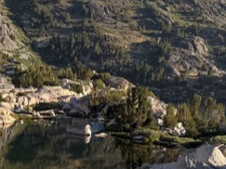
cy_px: 87
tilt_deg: -0.2
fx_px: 659
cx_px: 11
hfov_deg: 19.0
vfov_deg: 14.6
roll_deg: -0.4
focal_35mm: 101
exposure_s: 1/2299
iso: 80
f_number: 1.78
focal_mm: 6.76
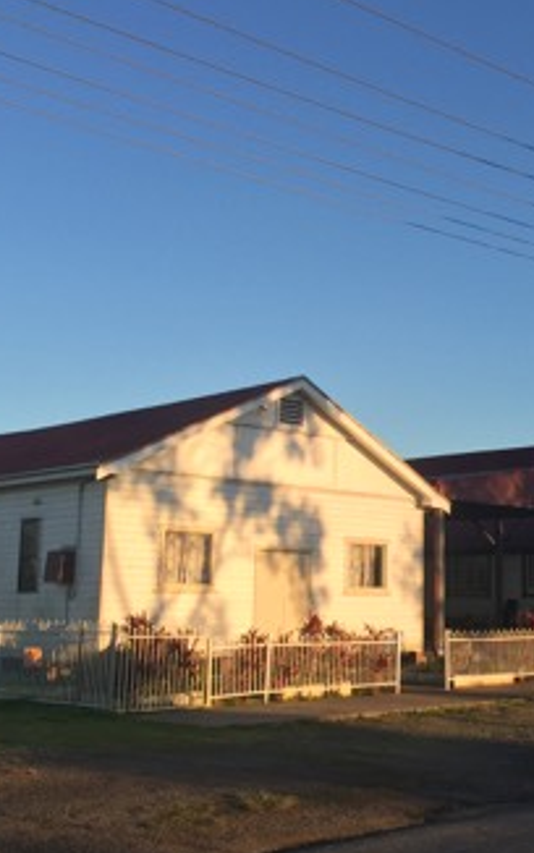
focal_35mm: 49
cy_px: 416
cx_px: 393
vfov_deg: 41.0
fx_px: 1140
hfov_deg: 26.1
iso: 32
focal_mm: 4.15
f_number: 2.2
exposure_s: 1/706
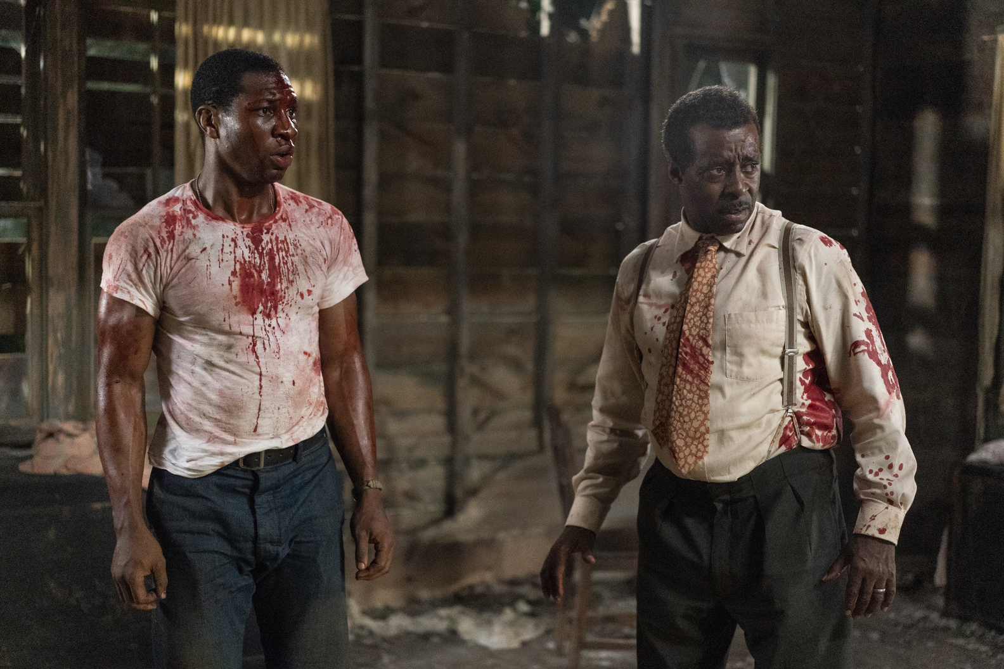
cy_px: 334
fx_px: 1534
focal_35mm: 55
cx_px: 502
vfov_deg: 24.6
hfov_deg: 36.2
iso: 12800
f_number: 1.8
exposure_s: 1/125
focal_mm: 55
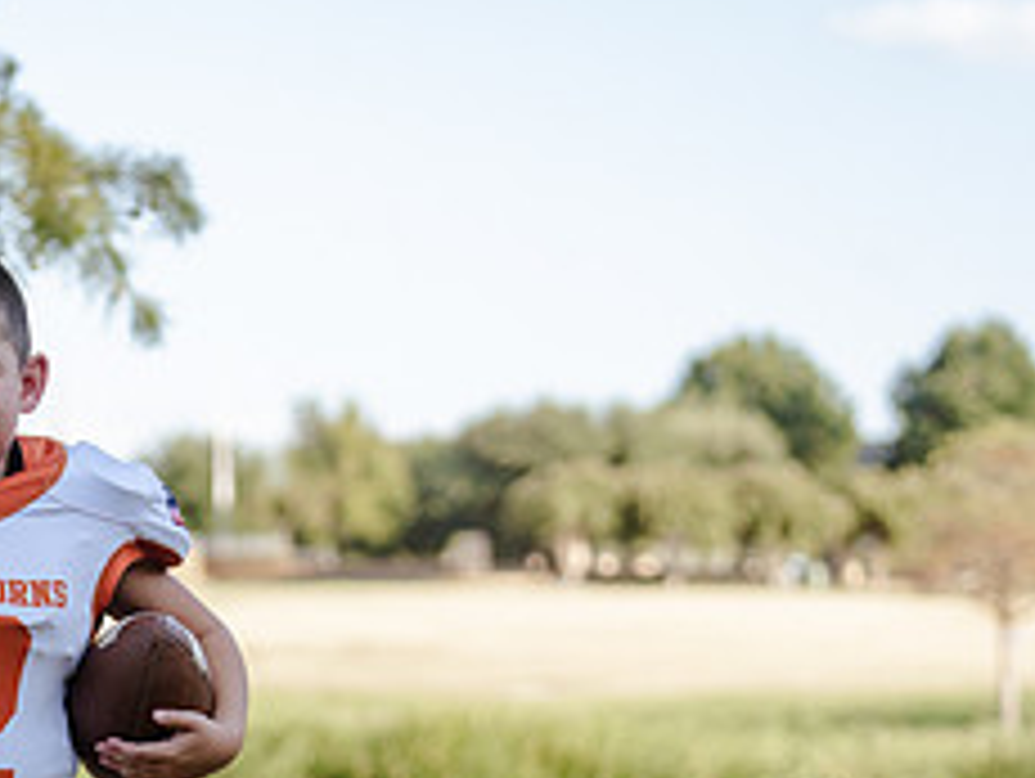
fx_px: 5388
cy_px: 833
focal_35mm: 180
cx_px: -78
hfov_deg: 10.8
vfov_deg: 8.2
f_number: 3.2
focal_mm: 70
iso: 125
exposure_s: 1/320
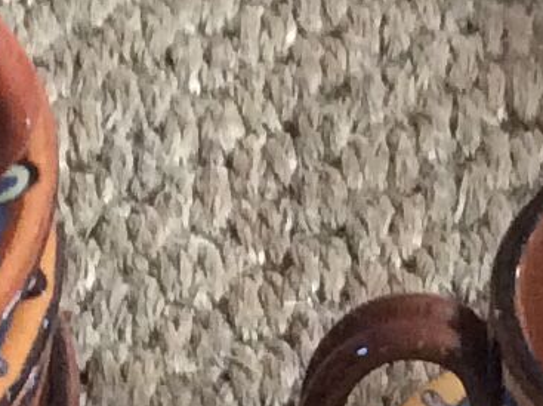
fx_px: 3539
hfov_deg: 8.7
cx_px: 581
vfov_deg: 6.5
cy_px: 504
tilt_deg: -45.8
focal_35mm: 226
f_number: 2.4
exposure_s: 1/25
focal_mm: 3.3
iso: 250
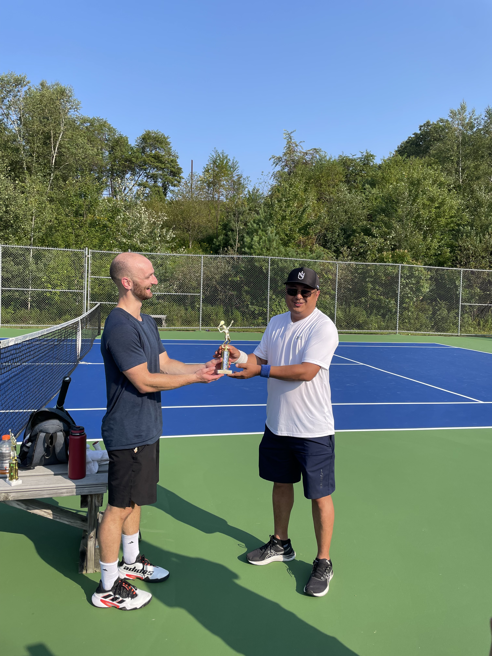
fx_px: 493
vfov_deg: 67.3
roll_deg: -1.4
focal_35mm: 26
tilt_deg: -2.5
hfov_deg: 53.1
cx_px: 246
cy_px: 328
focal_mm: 4.2
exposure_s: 1/1887
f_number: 1.6
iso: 32
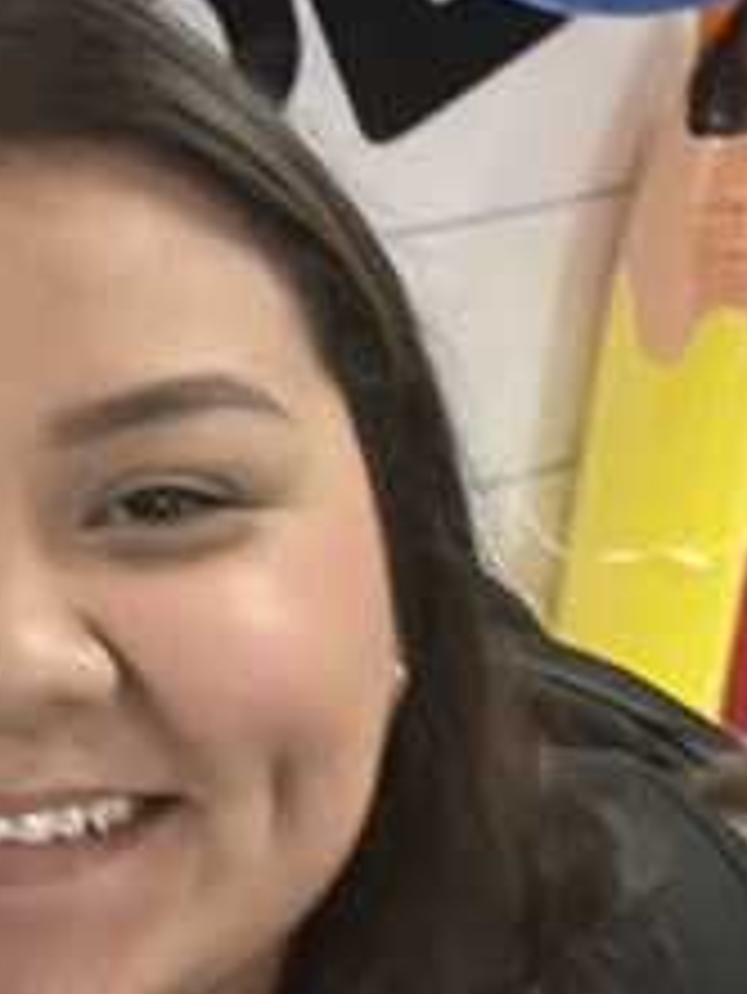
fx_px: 3996
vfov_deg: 14.2
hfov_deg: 10.2
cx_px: -540
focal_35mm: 139
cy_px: 706
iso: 320
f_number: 2.2
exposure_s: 1/60
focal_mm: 2.71
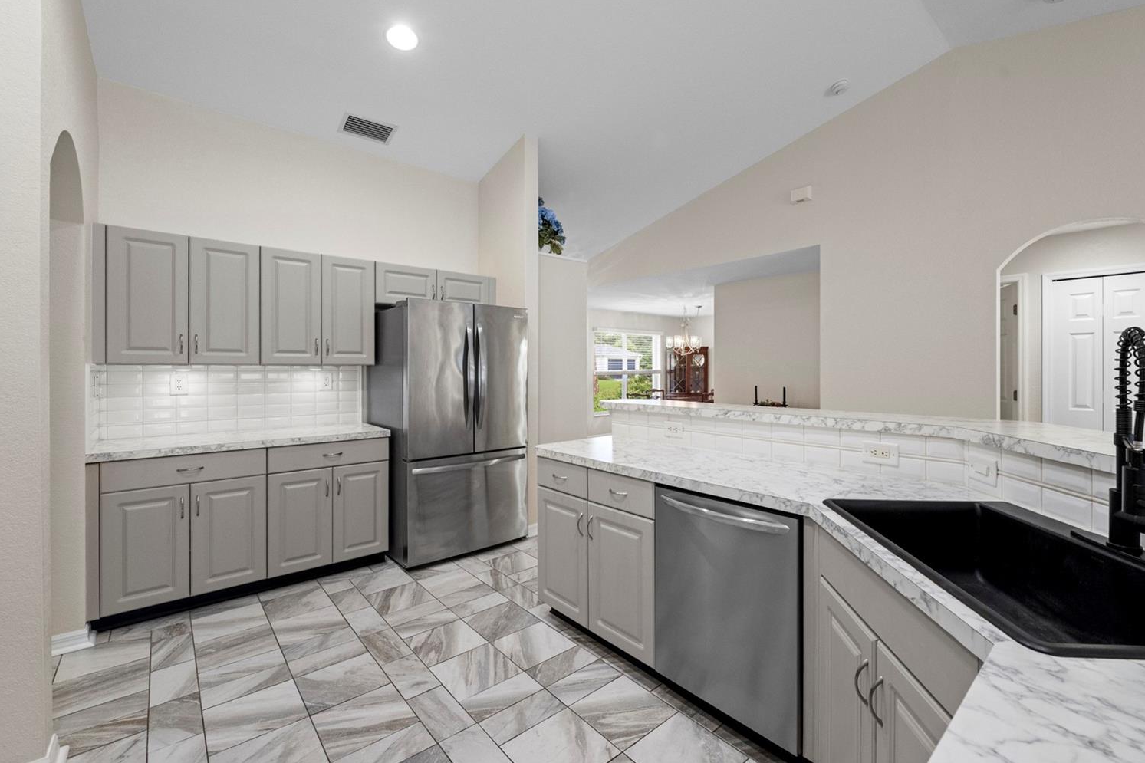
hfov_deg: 100.3
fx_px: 477
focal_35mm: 15
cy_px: 363
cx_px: 600
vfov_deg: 77.3
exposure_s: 1/13
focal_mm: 14
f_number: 8
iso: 800
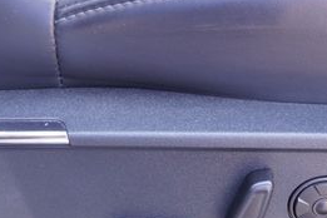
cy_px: 222
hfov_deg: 33.9
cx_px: 185
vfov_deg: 22.1
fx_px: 536
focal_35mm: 59
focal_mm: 16
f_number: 4
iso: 250
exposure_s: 1/60
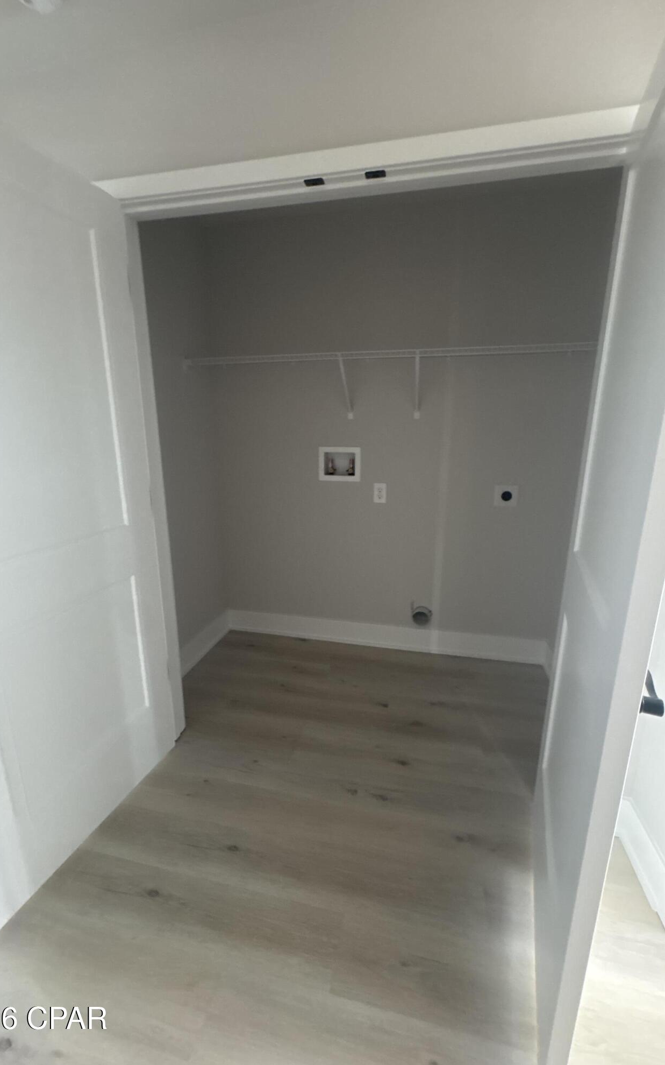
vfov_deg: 101.5
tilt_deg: -11.9
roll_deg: -0.4
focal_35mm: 15
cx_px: 329
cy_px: 530
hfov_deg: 74.8
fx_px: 435
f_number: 2.2
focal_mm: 2.22
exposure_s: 1/60
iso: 1000
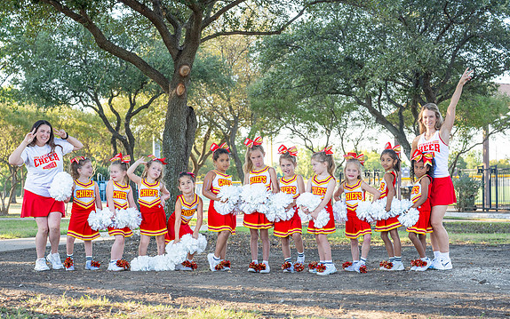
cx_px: 266
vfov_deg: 21.3
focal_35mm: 61
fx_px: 848
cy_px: 185
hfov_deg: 33.5
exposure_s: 1/320
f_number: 4
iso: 320
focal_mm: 50
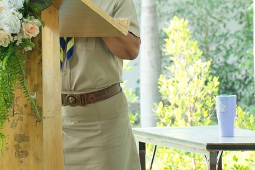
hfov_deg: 4.2
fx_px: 3509
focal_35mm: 495
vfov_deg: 2.8
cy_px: -14
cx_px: 51
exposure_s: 1/125
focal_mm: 135
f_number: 5.6
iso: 800
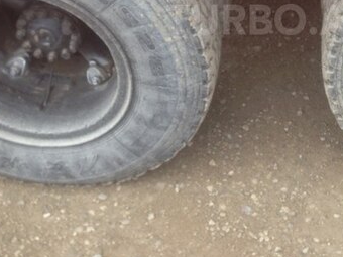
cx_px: 270
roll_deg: -1.1
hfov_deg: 29.6
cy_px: 20
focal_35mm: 64
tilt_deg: -38.5
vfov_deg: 22.3
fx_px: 634
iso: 64
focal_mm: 4.12
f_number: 2.4
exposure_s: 1/60
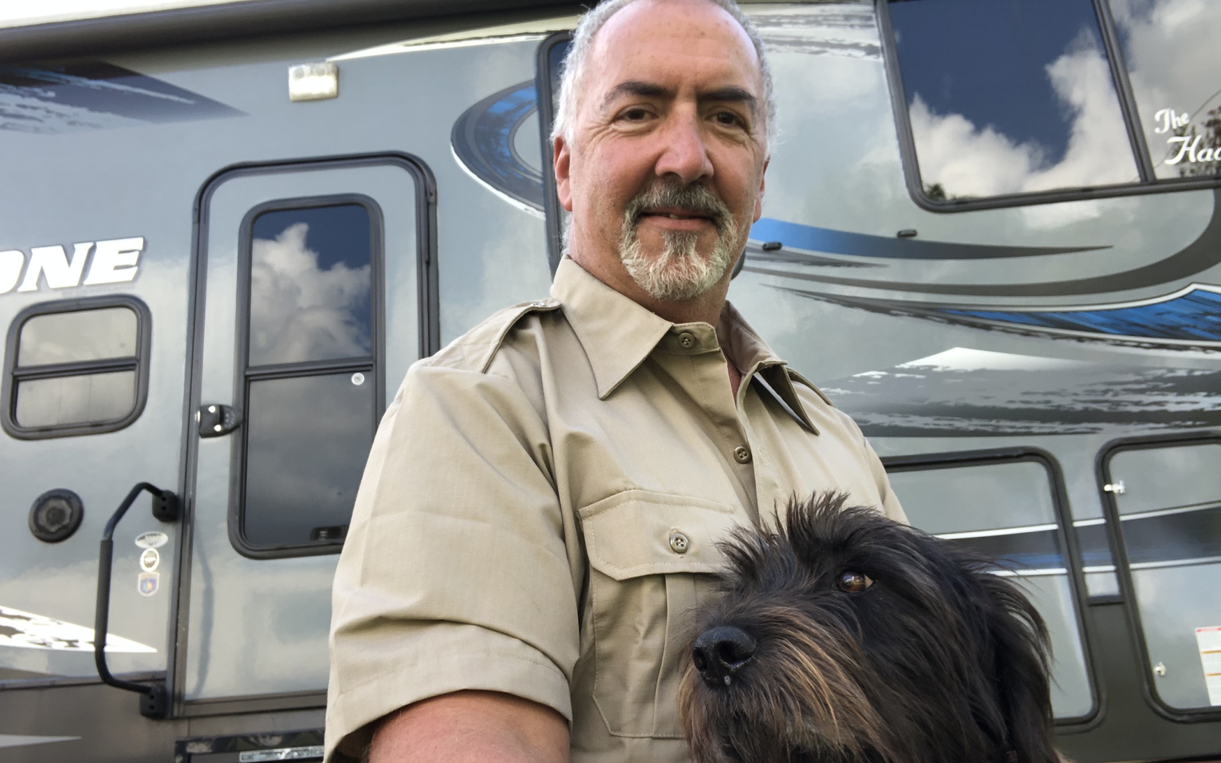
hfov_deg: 56.7
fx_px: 1131
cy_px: 427
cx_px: 611
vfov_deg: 37.2
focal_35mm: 34
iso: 20
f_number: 2.2
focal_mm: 2.87
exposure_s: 1/120
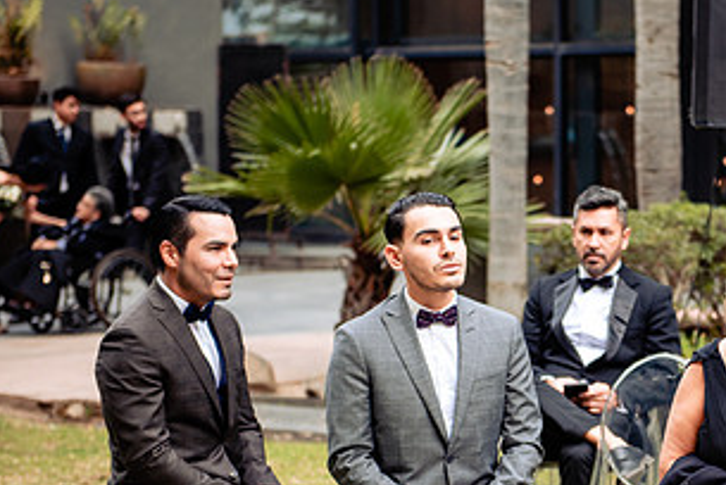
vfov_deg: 10.3
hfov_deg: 15.2
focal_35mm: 133
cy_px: 384
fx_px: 2685
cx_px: 662
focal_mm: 70
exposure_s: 1/160
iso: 320
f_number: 2.8
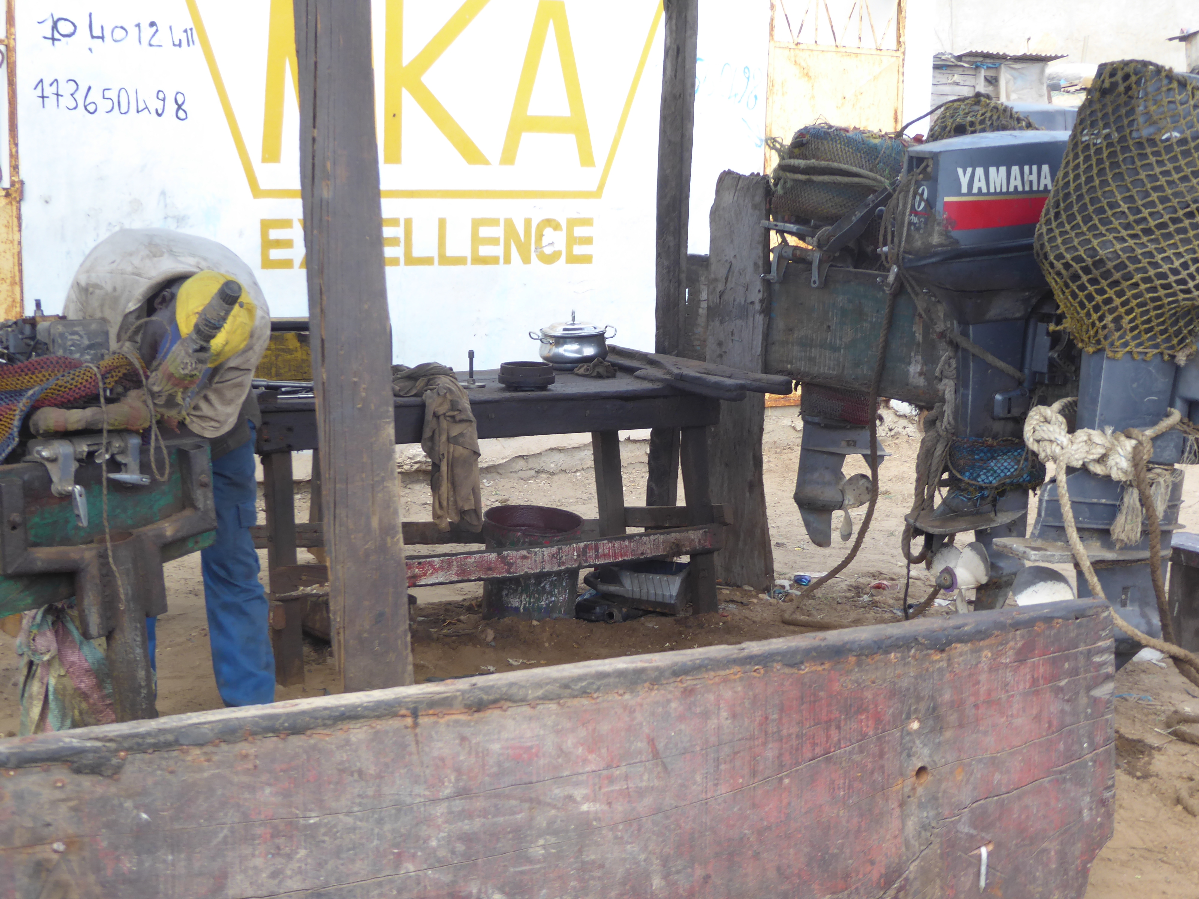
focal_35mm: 53
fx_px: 1836
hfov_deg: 36.2
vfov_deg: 27.5
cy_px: 450
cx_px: 600
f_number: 4.1
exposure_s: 1/80
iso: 80
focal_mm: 9
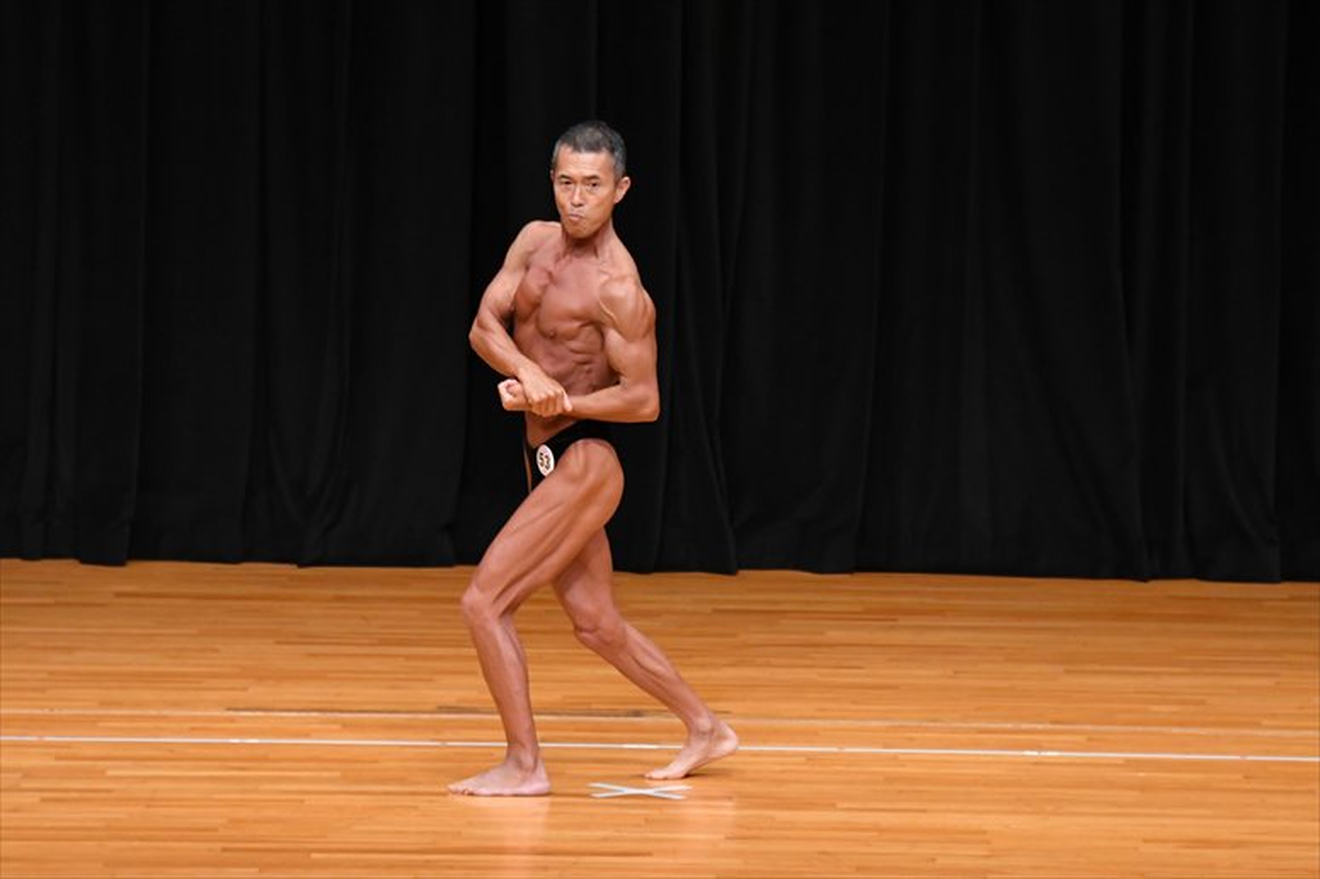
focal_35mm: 255
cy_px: 440
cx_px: 660
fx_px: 9346
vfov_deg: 5.4
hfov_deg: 8.1
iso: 3200
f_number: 5.6
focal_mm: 170
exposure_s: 1/400
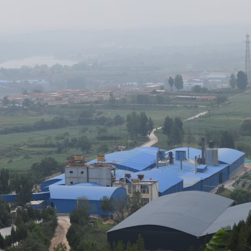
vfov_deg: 13.8
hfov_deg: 13.7
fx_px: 1040
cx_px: 53
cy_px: 106
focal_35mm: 127
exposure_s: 1/400
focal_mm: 55
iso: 200
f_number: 10
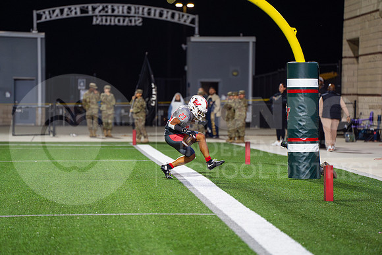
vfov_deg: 7.5
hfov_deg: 11.2
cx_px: 193
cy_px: 128
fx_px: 1951
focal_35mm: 184
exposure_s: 1/1250
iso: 2500
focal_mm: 180
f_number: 3.2
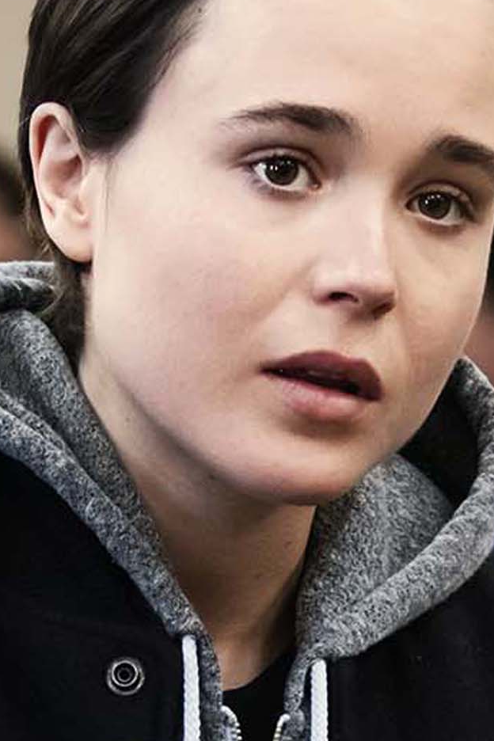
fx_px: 12473
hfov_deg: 2.3
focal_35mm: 606
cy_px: 589
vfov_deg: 3.4
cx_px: 393
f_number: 3.2
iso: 1600
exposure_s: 1/100
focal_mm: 70
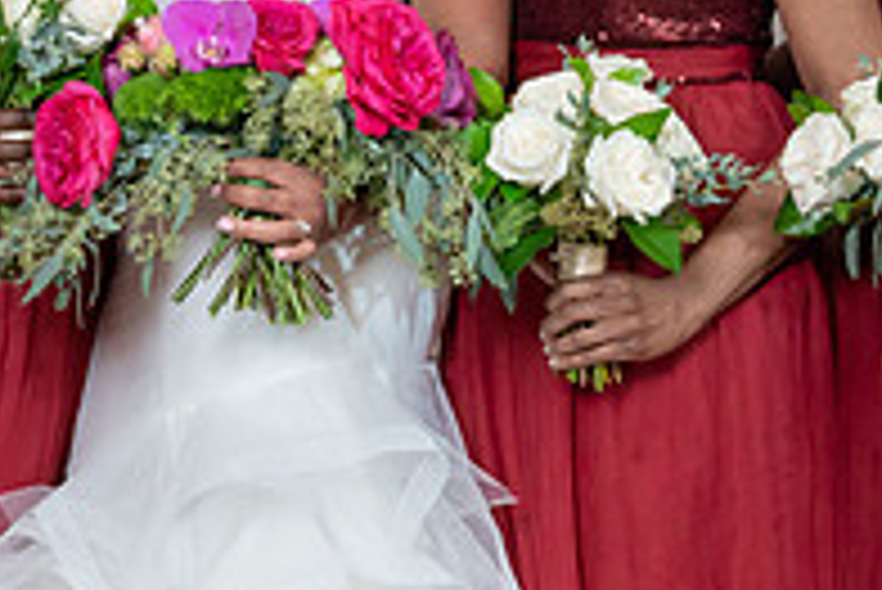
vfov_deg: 6.2
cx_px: 330
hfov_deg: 9.3
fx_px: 5418
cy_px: -188
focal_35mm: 221
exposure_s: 1/200
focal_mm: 70
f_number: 5.6
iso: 2000
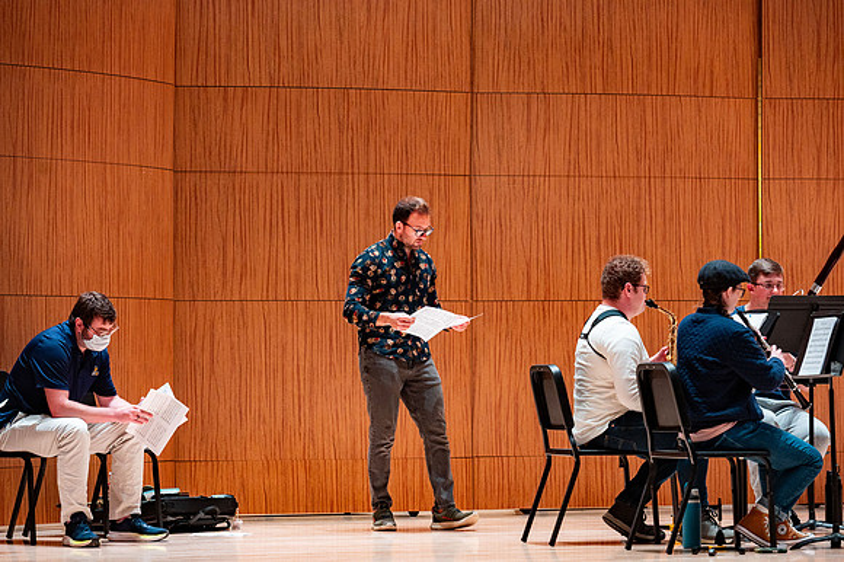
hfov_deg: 14.7
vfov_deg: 9.8
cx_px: 422
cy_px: 281
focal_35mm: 140
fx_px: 3280
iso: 1250
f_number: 4
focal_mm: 140
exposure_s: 1/160
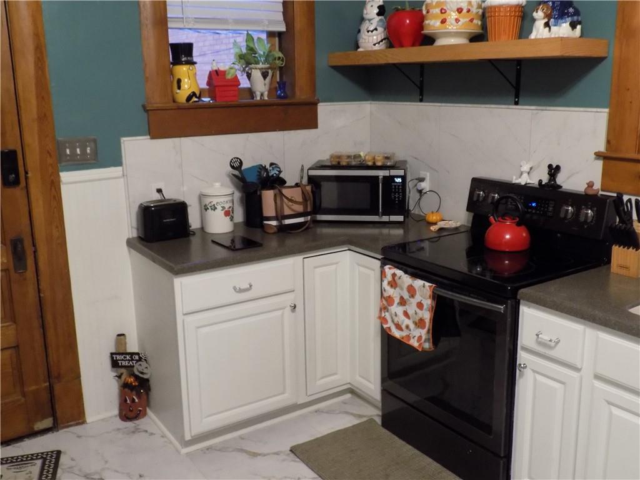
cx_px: 320
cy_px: 240
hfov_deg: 54.0
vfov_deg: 41.8
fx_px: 629
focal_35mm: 34
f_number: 3.4
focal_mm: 6.1
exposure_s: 1/13
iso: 400
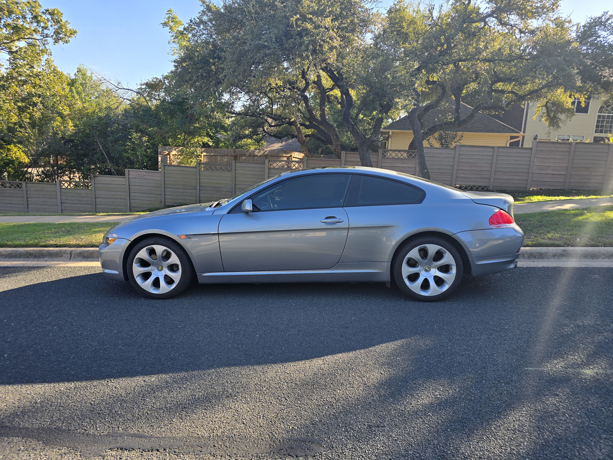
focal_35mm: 23
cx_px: 306
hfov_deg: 73.9
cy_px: 230
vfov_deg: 58.9
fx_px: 407
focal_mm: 6.3
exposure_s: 1/243
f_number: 1.7
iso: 12
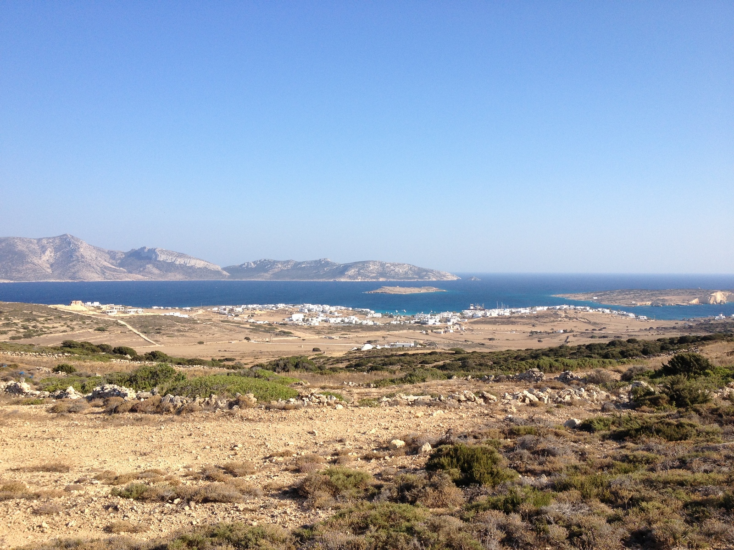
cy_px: 275
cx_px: 367
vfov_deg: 40.7
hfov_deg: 52.6
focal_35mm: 35
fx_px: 742
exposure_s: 1/1493
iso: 50
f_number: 2.4
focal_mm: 4.28
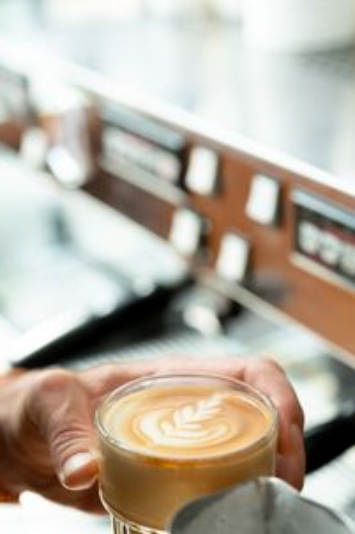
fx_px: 1199
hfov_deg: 16.8
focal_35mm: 81
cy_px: 376
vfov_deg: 24.9
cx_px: 122
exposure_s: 1/250
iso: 100
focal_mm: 50
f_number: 2.5
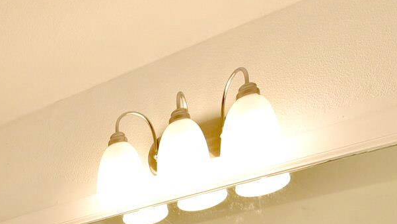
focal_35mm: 50
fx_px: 526
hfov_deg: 34.3
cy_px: 446
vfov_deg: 17.4
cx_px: -63
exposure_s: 1/125
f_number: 5.6
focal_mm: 14
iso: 400
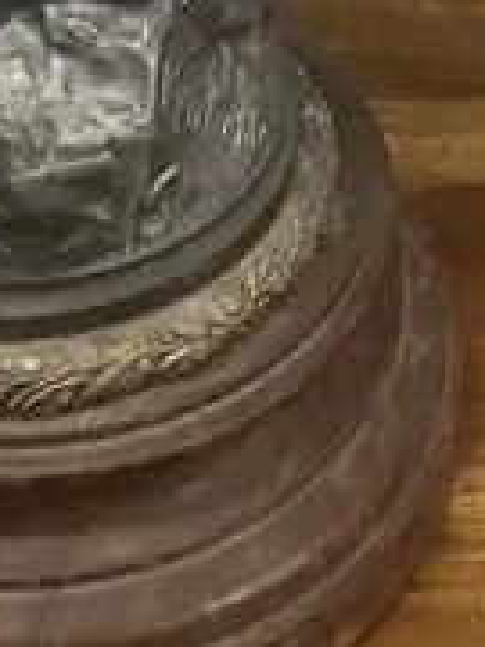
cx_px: 241
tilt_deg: -16.0
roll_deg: -1.5
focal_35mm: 159
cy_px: -1075
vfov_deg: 10.2
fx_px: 2970
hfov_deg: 9.3
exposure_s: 1/50
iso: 250
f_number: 1.8
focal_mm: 3.99
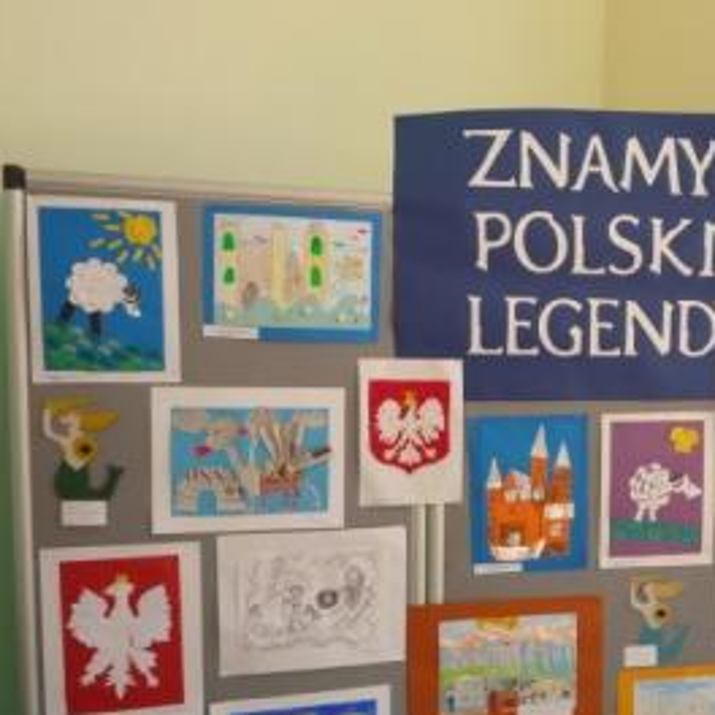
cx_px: 596
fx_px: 1052
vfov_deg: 37.3
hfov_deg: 36.0
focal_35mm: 45
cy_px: 452
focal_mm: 5.2
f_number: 3.3
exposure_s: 1/60
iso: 100
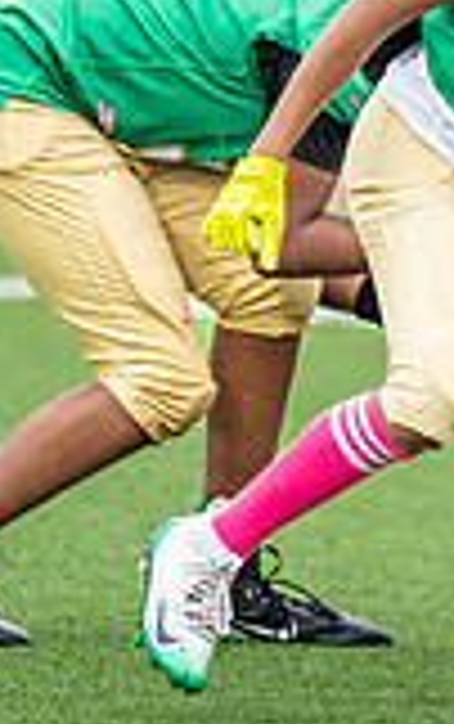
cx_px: 855
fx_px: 19013
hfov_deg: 1.4
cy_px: 196
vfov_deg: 2.2
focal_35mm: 963
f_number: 2.8
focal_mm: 200
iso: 500
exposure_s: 1/1000
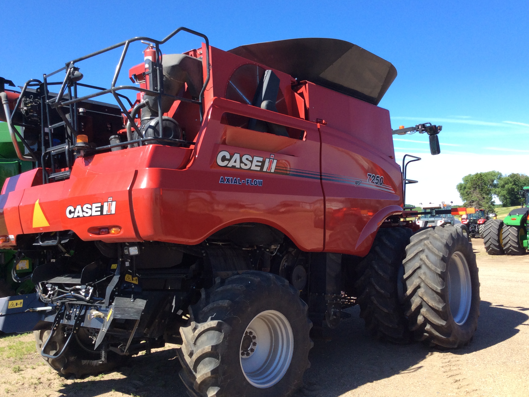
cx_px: 269
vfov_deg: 42.9
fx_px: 504
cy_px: 198
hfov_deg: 55.4
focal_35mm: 33
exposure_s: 1/681
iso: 32
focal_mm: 3.3
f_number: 2.4
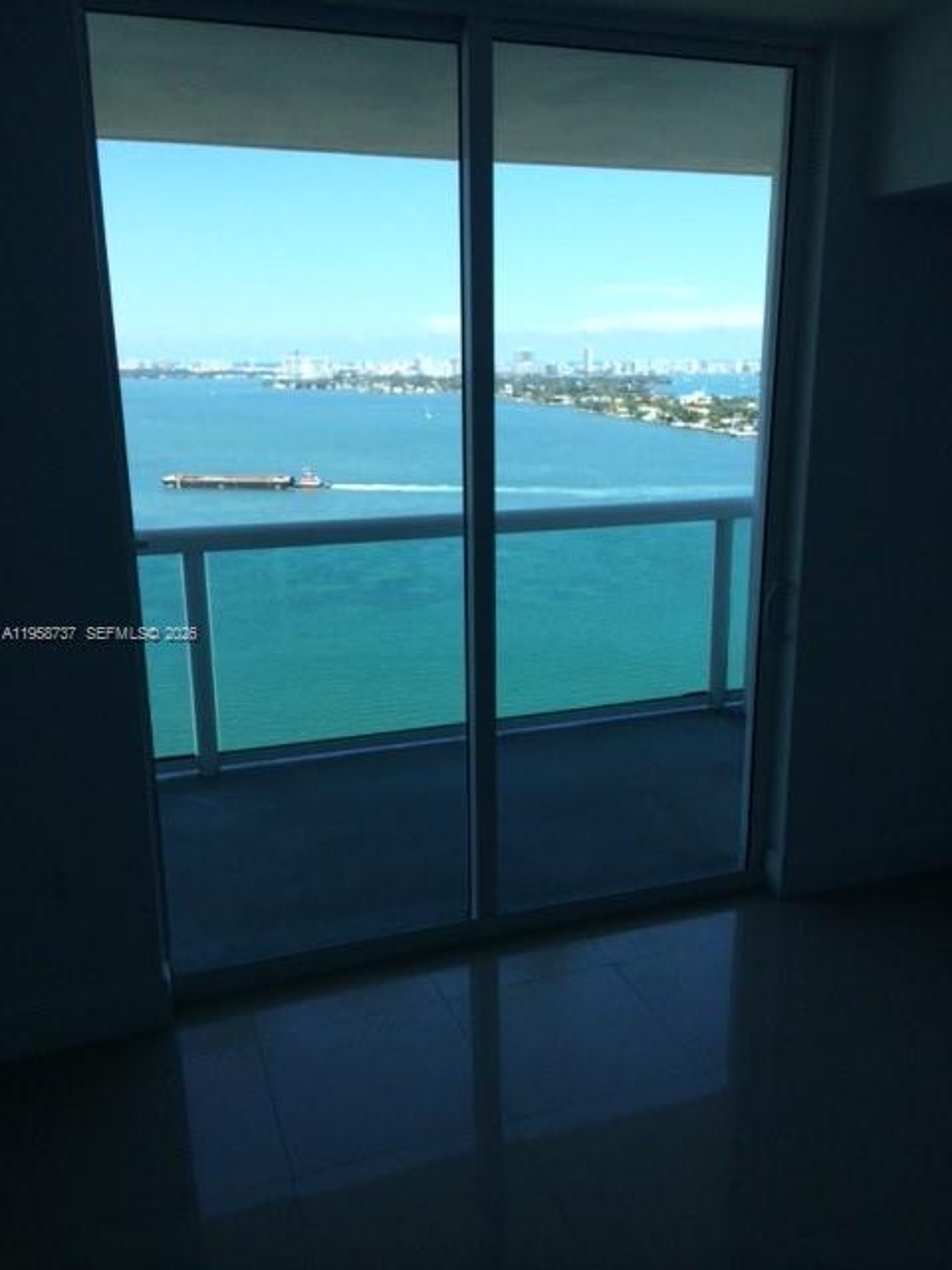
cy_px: 635
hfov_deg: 46.8
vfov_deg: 60.0
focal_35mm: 30
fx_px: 1100
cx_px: 476
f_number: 2.2
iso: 32
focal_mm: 4.12
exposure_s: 1/1053
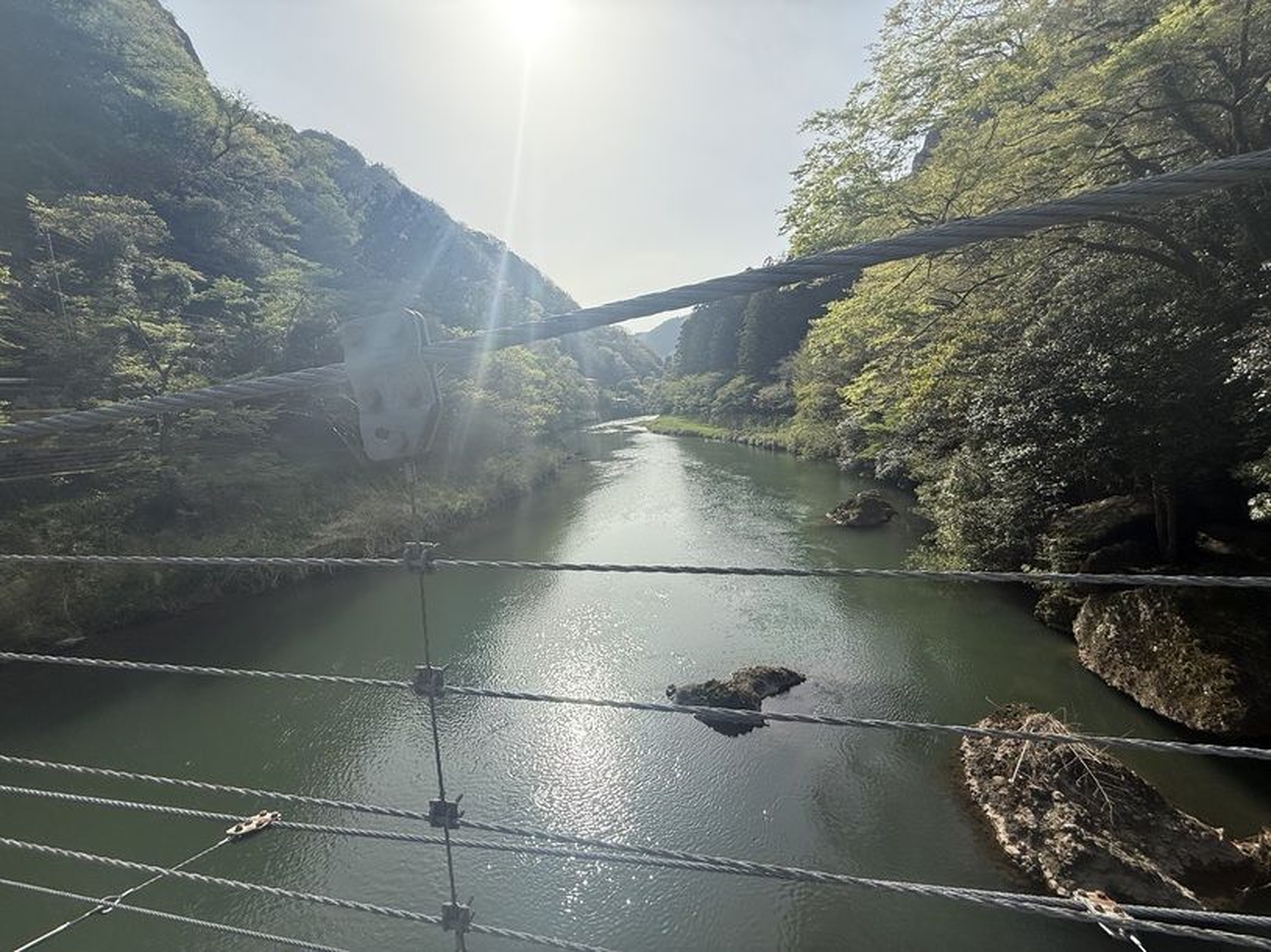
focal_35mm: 14
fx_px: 514
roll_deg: +2.7
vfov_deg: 85.7
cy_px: 476
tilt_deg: -8.4
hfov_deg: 102.1
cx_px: 636
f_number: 2.2
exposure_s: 1/2611
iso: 80
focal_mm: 2.22
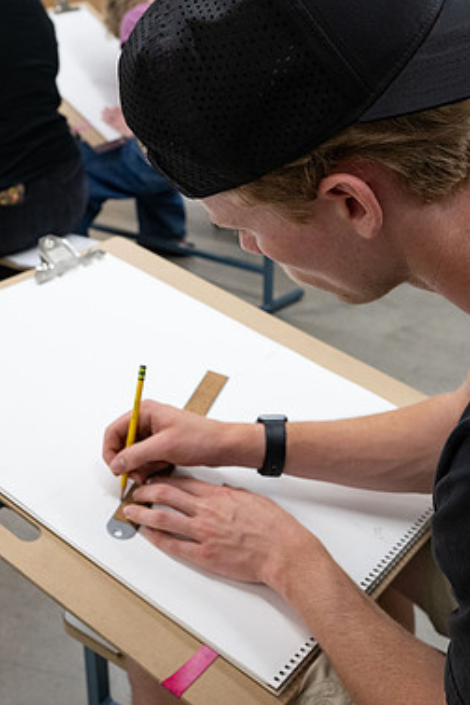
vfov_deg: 42.7
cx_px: 201
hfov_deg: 29.2
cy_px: 350
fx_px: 901
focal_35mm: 46
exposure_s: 1/125
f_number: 7.1
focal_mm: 30
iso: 1600
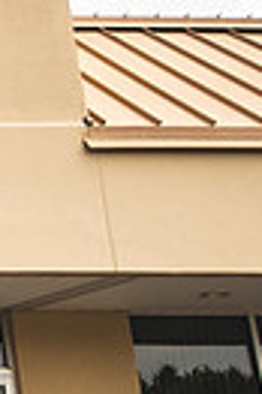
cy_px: 183
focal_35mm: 93
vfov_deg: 21.9
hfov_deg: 10.5
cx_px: -518
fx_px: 1018
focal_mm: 18
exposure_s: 1/800
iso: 100
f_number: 2.8
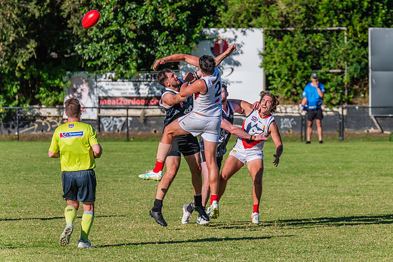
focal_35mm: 446
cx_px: 214
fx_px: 4869
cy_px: 120
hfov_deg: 4.6
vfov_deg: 3.1
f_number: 11
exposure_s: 1/1600
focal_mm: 410
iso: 800
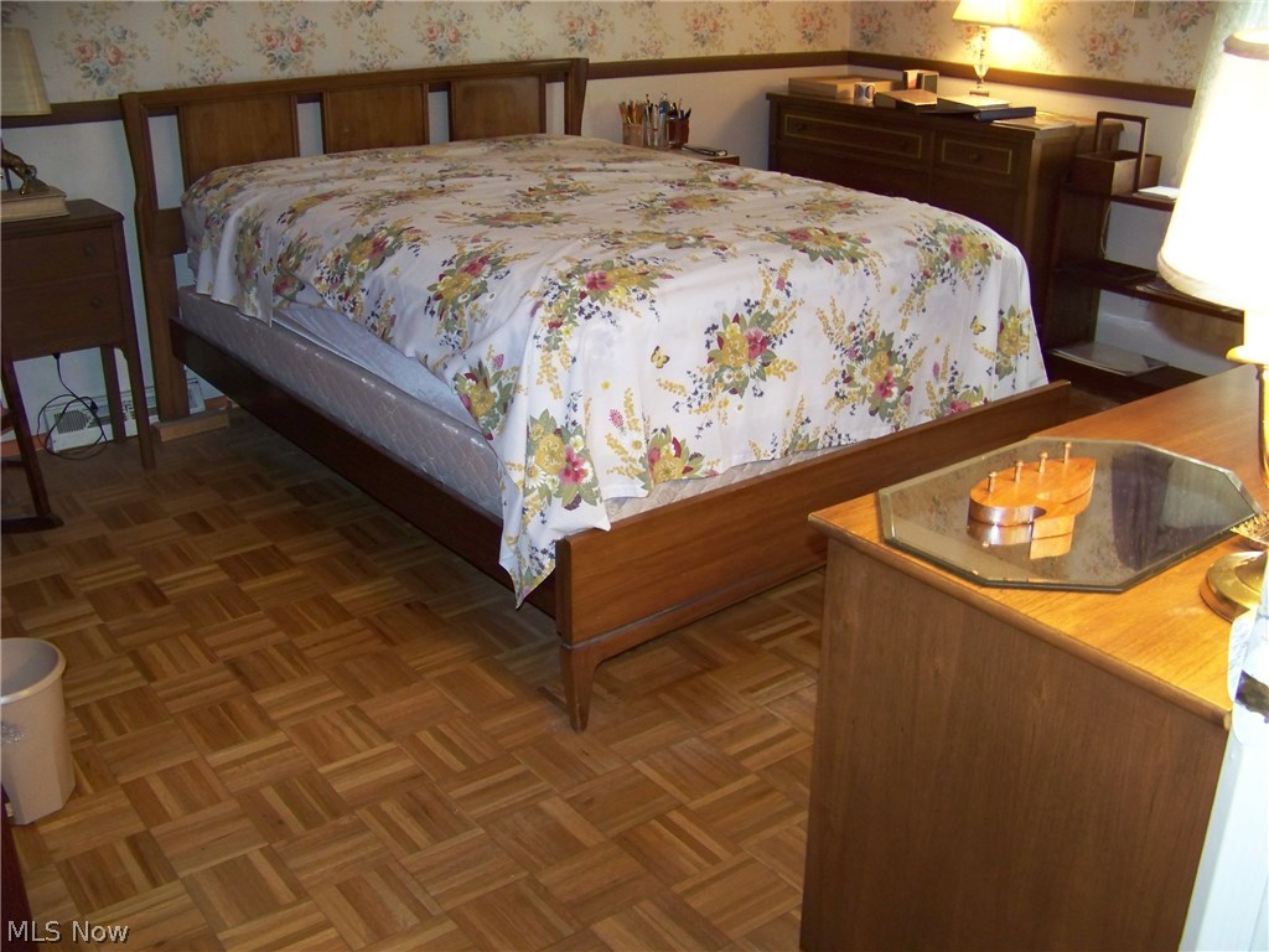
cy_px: 476
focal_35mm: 36
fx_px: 1320
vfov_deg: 39.7
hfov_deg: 51.4
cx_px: 634
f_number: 2.8
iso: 200
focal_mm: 5.85
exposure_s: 1/30
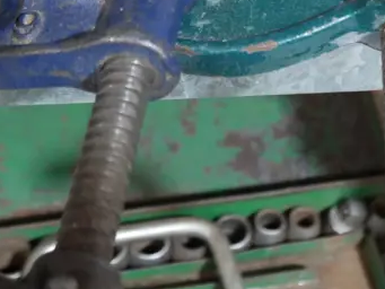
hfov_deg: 21.8
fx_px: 1001
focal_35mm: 90
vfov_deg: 15.6
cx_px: 203
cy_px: -84
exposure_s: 1/60
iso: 1600
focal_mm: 15
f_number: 3.6
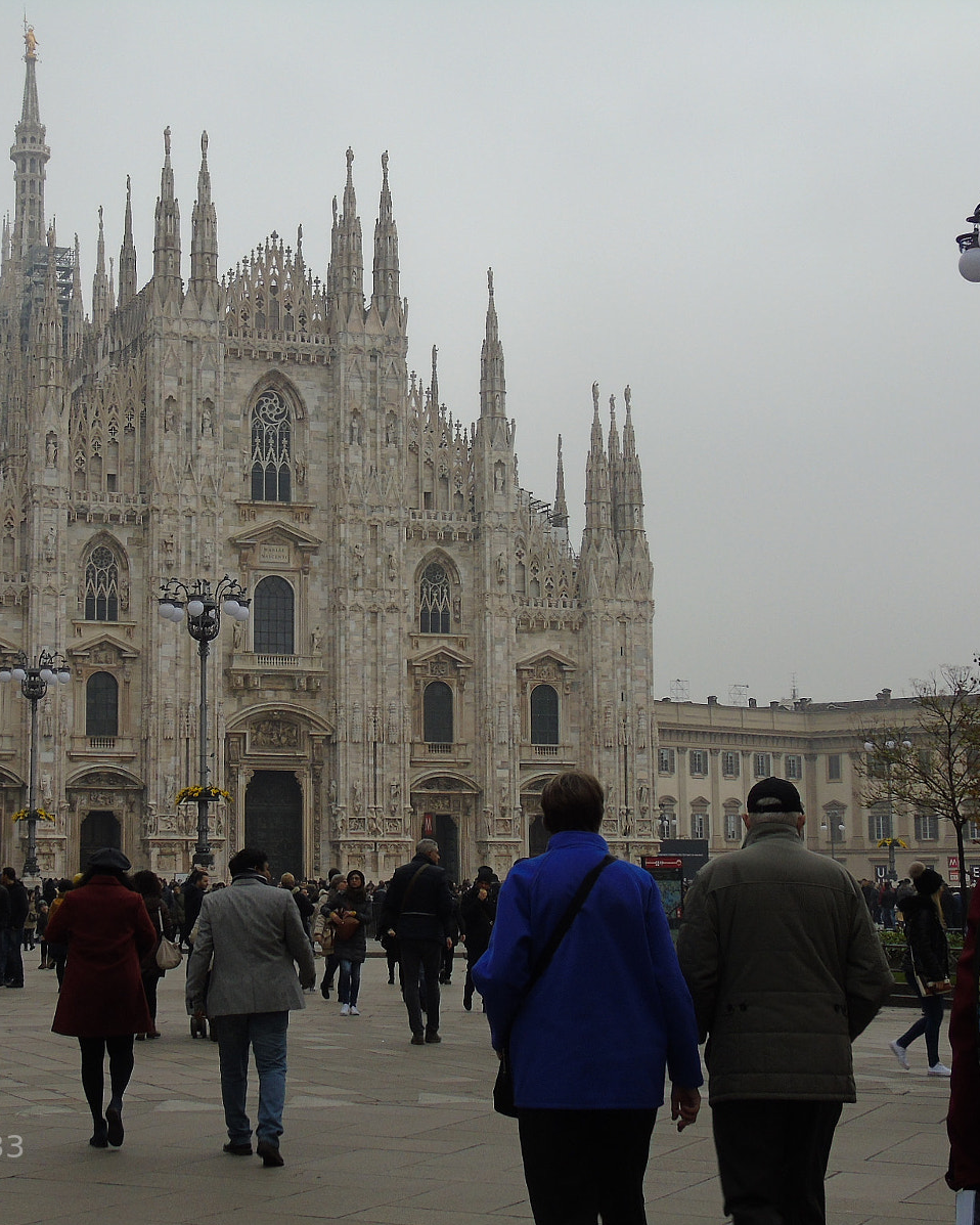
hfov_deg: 25.2
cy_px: 613
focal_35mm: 60
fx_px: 2175
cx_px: 307
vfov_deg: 31.4
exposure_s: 1/80
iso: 80
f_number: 4.1
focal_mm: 8.2
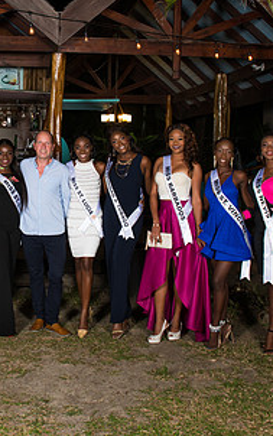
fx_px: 559
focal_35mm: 47
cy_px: 161
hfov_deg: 26.6
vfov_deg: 42.3
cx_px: 35
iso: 500
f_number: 5.6
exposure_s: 1/80
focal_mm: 24
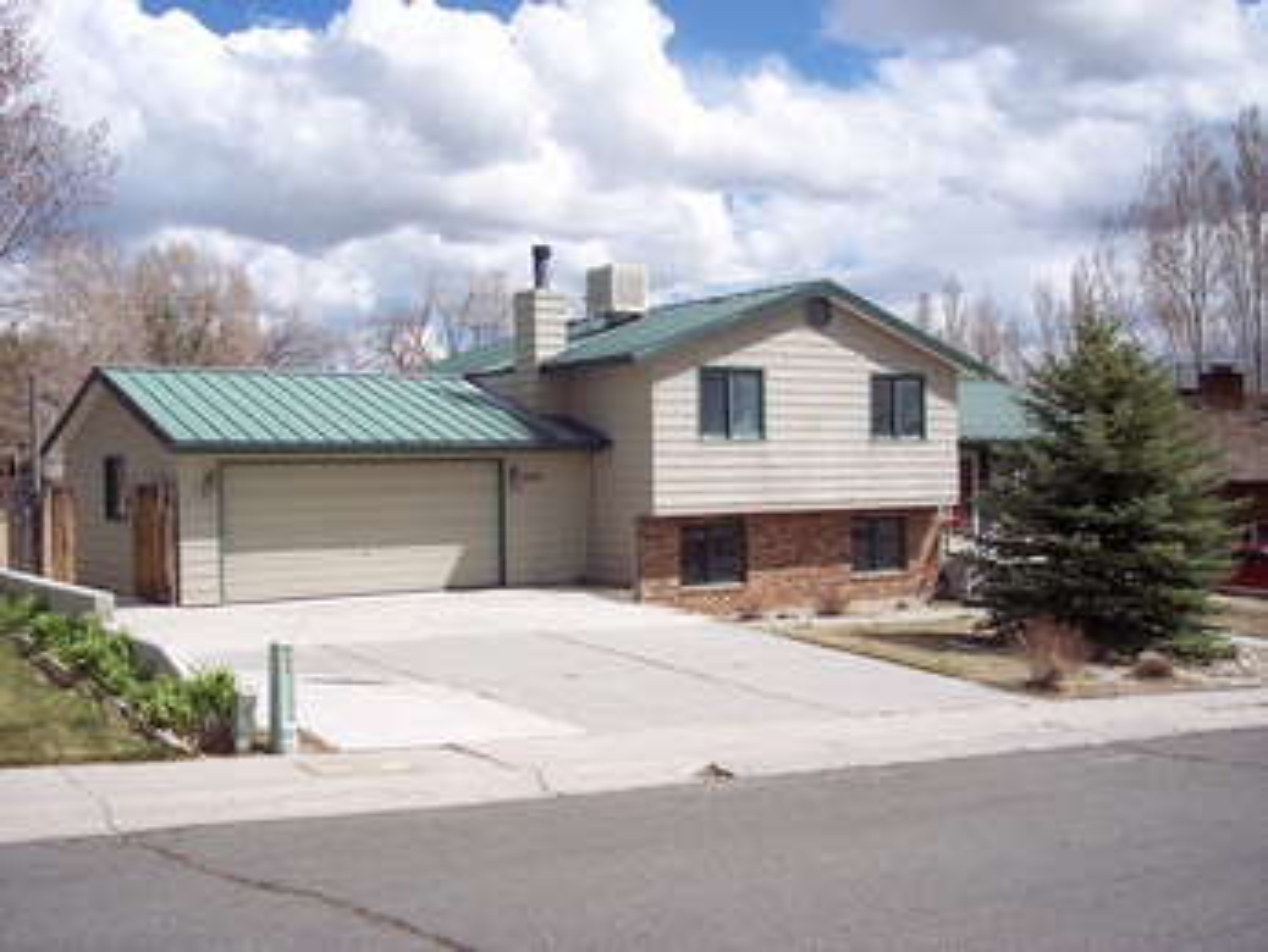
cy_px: 476
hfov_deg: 47.8
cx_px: 634
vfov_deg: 36.9
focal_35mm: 39
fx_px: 1430
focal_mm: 8
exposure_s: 1/750
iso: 100
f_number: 4
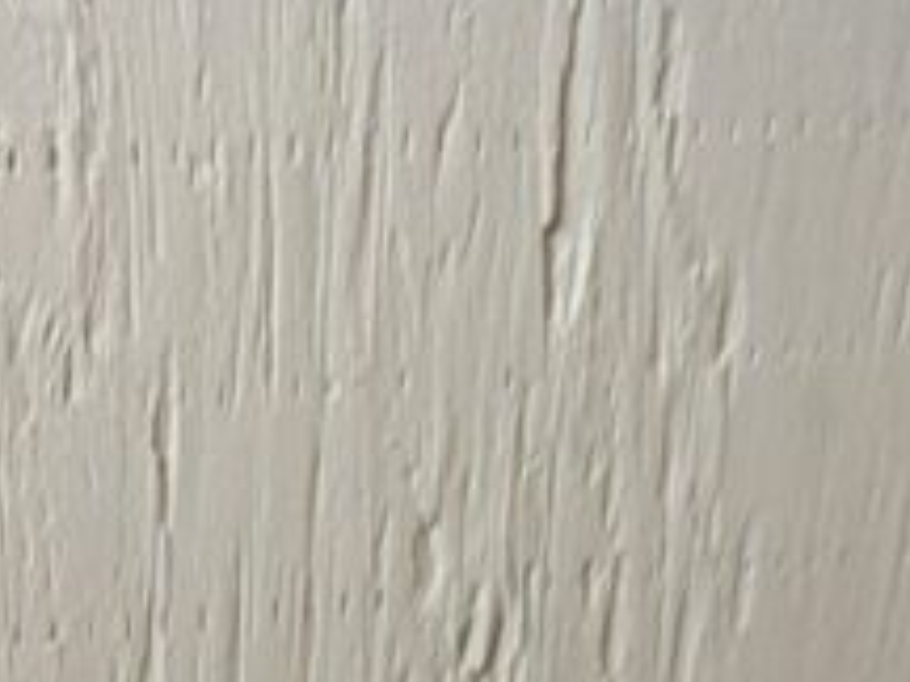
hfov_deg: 17.0
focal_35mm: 114
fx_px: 2997
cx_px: 110
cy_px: 1539
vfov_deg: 11.2
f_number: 1.85
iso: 1952
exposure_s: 1/41.6
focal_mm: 6.81
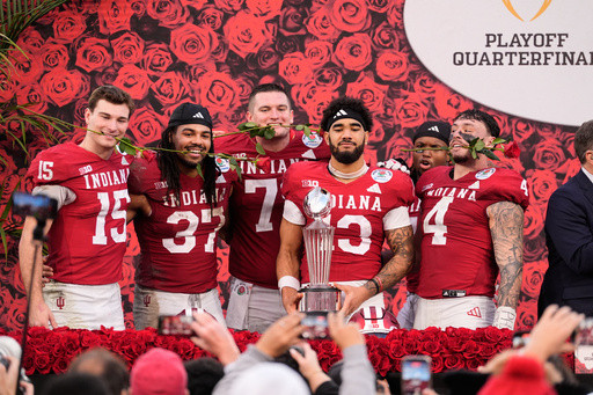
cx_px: 296
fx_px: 4610
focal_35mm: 280
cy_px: 198
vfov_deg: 4.9
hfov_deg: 7.4
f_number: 4
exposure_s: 1/2000
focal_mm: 280
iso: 2500
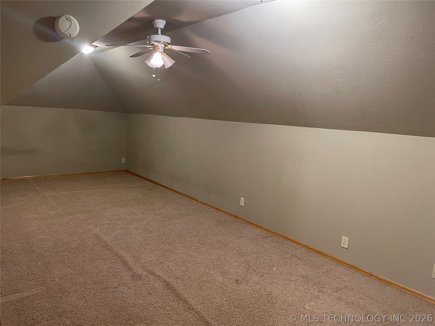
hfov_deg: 67.3
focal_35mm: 26
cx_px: 218
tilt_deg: -8.9
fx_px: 327
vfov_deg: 53.1
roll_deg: -2.5
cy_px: 163
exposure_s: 1/40
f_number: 1.6
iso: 400
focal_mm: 4.2
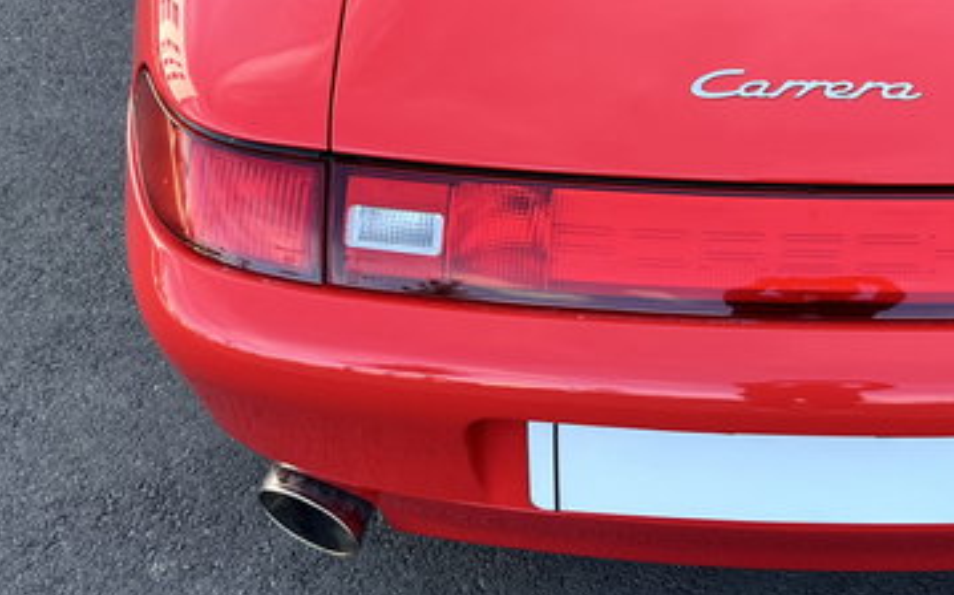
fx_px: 1533
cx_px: 808
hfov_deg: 33.2
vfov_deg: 21.1
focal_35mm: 59
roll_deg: -0.3
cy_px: -29
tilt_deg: -25.3
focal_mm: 5.1
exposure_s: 1/232
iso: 40
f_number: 1.6
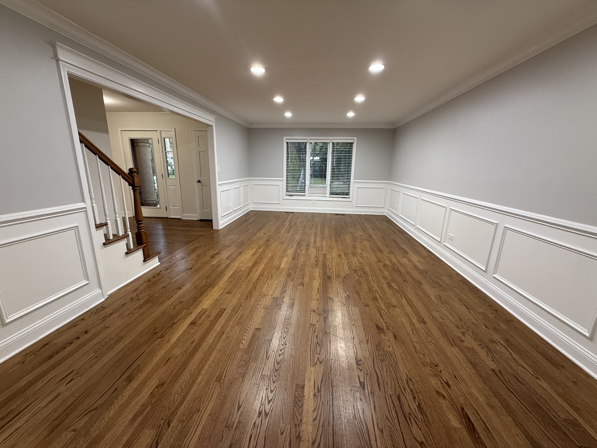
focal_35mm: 14
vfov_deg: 85.7
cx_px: 298
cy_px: 224
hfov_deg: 102.1
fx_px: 241
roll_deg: -0.8
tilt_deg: -12.9
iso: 250
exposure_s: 1/60
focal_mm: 2.22
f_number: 2.2
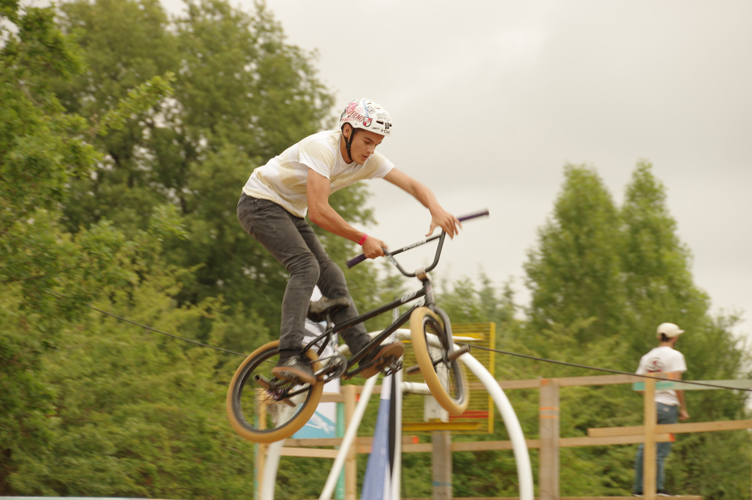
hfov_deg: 9.3
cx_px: 376
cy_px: 250
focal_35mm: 222
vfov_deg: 6.2
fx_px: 4633
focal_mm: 148
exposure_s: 1/125
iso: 200
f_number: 8
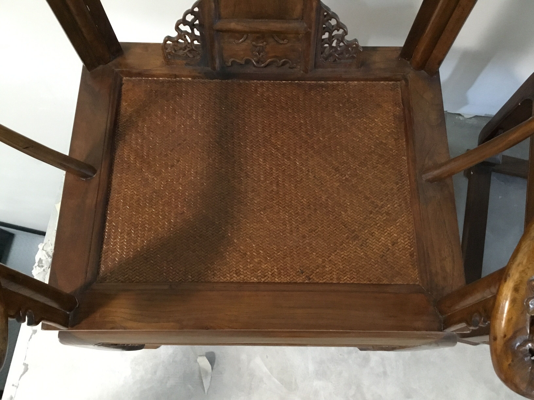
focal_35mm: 31
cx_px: 267
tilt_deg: -71.9
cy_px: 200
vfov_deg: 45.4
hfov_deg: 58.4
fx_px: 478
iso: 250
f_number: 2.4
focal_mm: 3.3
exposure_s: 1/17
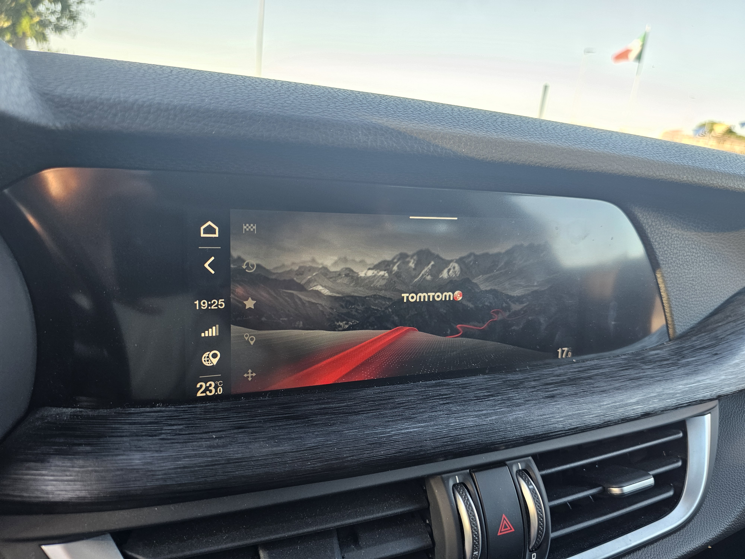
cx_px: 372
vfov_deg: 58.9
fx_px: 495
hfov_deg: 73.9
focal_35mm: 23
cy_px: 280
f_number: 1.7
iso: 100
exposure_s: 1/100
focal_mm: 6.3
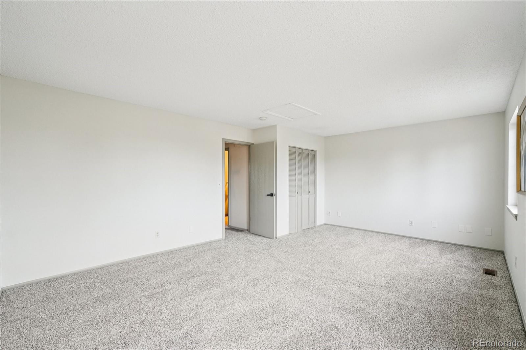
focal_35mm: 15
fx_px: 219
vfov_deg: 77.3
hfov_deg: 100.4
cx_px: 263
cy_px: 175
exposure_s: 1/6
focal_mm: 10
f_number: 8
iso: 800
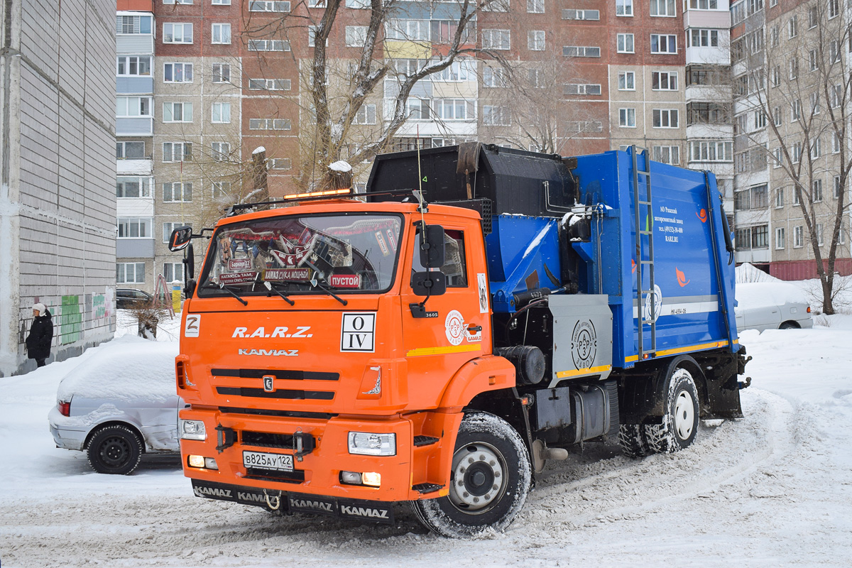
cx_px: 426
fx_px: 816
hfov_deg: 55.1
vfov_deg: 38.4
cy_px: 284
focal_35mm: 34
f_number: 5.6
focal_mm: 23
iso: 200
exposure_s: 1/400
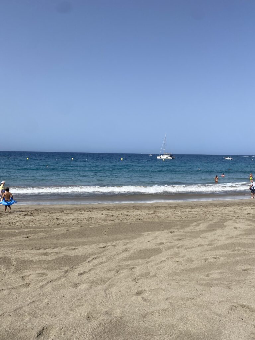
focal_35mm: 26
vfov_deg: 67.3
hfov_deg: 53.1
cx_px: 128
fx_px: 255
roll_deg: -0.9
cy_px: 170
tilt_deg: -2.2
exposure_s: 1/4808
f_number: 1.8
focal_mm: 4.25
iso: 32
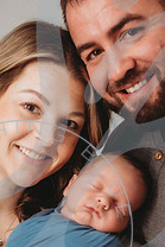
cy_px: 140
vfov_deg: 16.9
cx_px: 76
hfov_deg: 11.3
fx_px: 830
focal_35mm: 121
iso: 100
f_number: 2.8
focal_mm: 56
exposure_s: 1/125
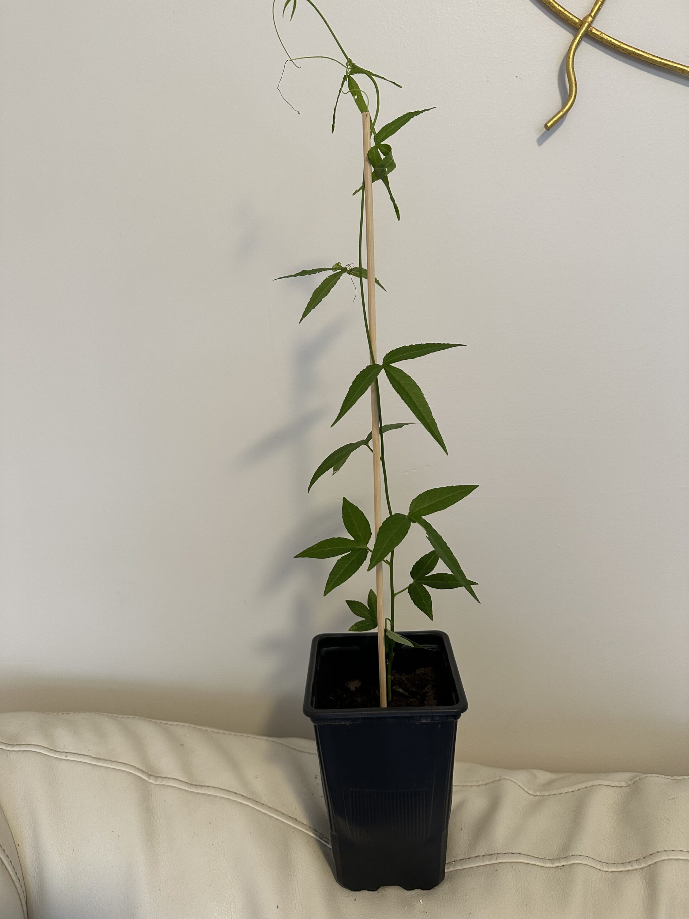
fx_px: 637
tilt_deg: -12.9
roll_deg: +0.5
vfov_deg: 71.6
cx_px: 344
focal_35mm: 24
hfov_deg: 56.8
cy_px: 460
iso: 160
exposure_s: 1/50
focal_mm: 6.86
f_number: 1.78
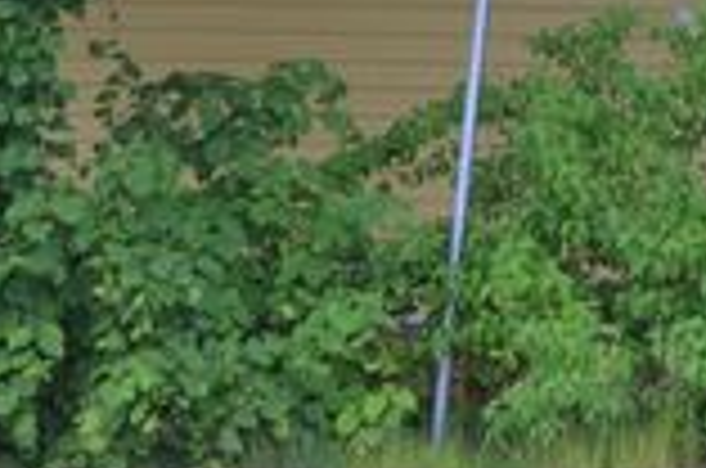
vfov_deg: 8.4
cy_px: -245
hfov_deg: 12.4
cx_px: 994
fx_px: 3112
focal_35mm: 159
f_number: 6.3
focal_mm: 26
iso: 200
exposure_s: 1/160
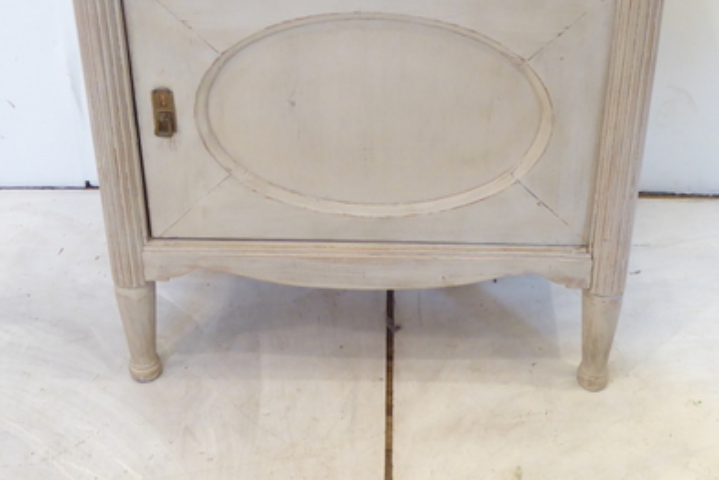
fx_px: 1139
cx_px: 378
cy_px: 97
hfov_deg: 35.0
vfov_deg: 23.5
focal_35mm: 57
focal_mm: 6.3
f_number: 3.7
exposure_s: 1/20
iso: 400
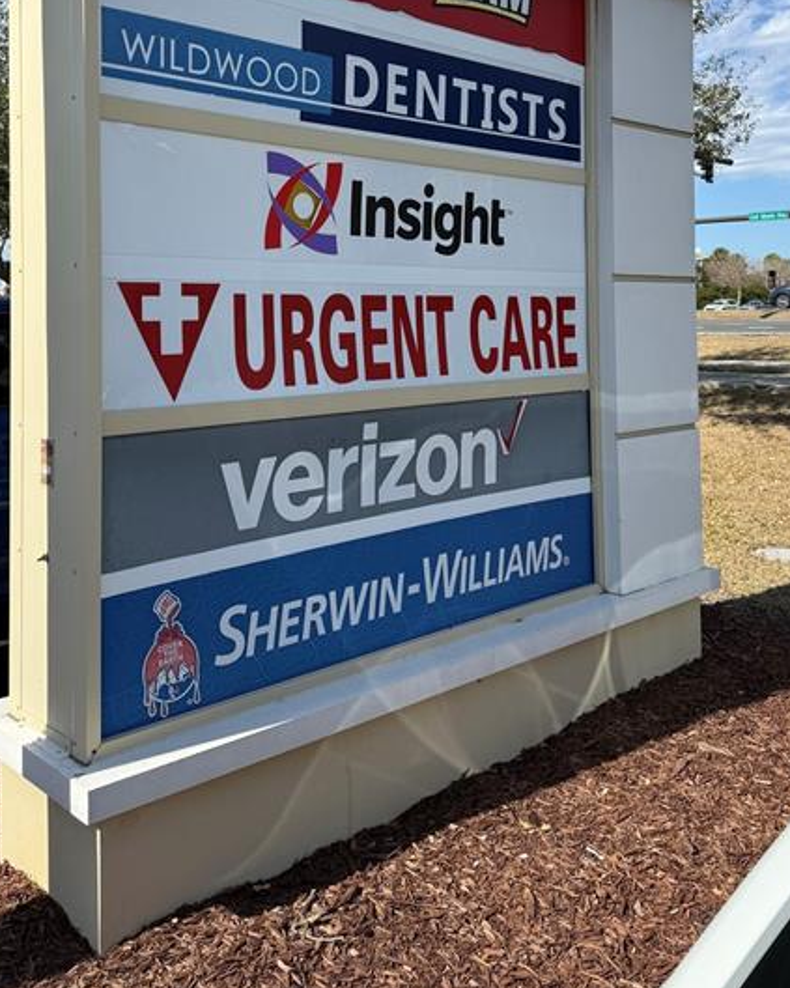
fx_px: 994
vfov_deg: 51.3
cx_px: 390
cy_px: 288
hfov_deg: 43.3
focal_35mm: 34
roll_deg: +2.7
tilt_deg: +6.3
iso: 80
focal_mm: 6.76
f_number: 1.78
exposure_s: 1/4975
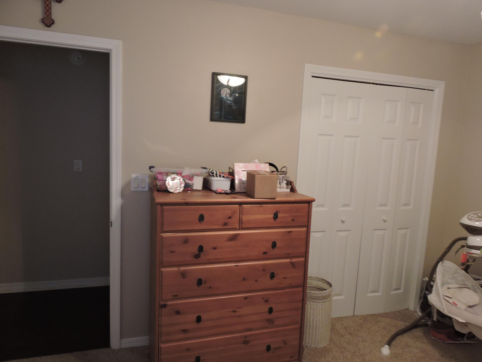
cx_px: 241
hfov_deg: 71.6
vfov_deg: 56.8
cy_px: 181
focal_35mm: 24
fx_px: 334
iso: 400
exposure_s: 1/15
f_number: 3.3
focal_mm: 4.3
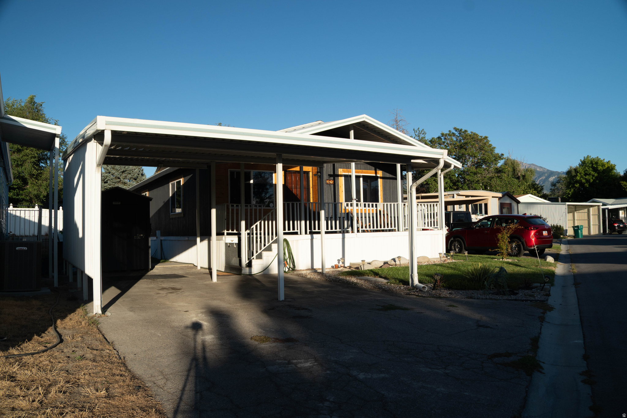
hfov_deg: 67.4
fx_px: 470
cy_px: 209
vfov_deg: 47.9
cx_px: 314
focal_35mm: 27
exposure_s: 1/50
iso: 160
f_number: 8
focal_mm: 18
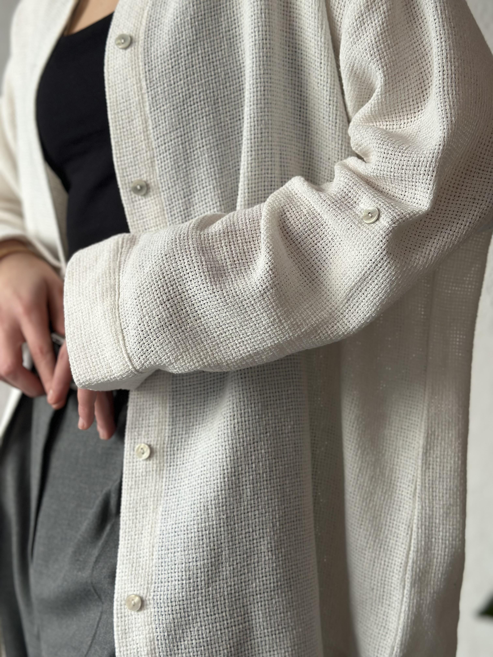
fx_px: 911
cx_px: 246
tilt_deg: -1.6
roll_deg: +0.9
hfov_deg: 30.3
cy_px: 328
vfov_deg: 39.7
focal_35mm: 48
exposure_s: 1/111
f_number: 1.78
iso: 125
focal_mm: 6.86
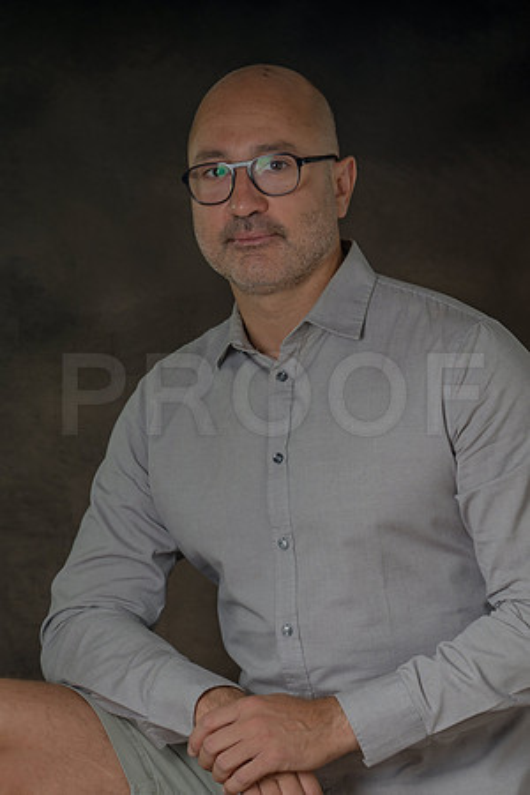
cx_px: 332
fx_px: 4216
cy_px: 466
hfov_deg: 7.2
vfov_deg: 10.8
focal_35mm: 191
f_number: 7.1
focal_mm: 105
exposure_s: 1/200
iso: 100
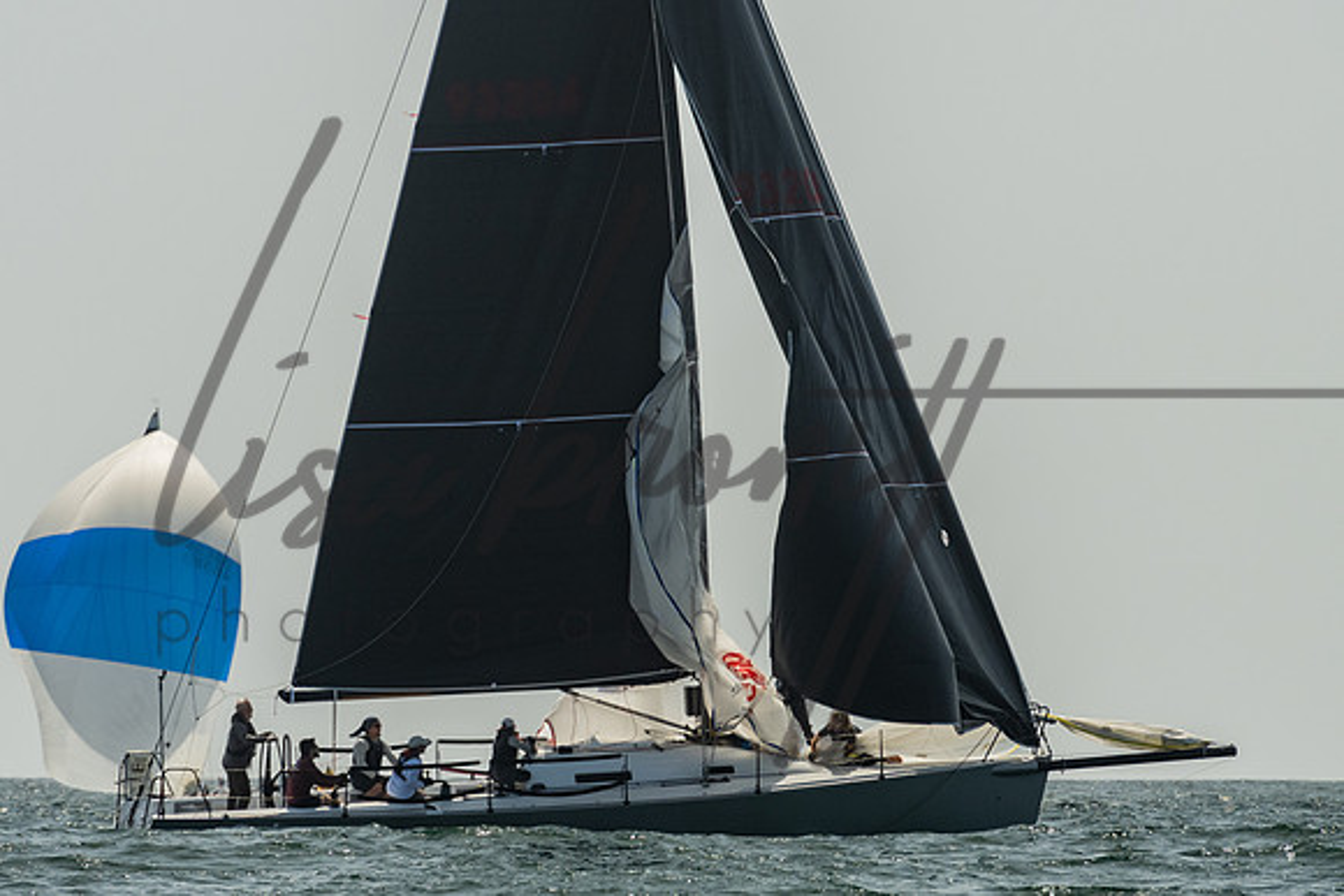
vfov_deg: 3.5
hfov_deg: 5.3
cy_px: 458
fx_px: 14637
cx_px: 622
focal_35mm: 392
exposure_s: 1/800
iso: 320
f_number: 6.3
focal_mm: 200
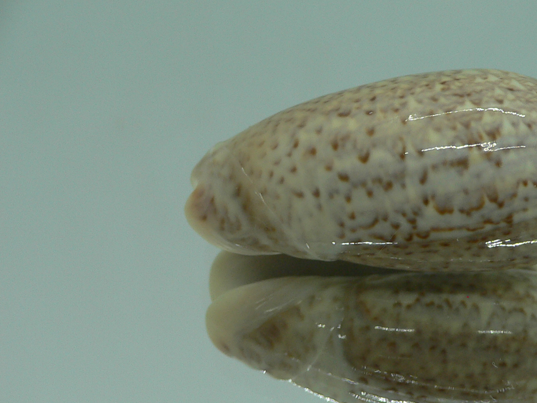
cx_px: 421
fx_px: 853
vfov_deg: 26.5
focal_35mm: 55
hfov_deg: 34.0
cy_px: 235
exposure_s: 1/60
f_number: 2.8
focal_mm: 4.6
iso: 80
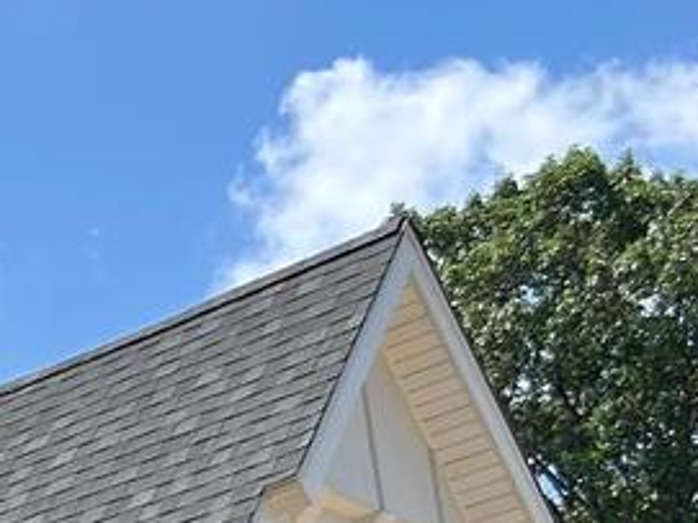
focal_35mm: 138
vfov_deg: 10.2
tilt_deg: +13.6
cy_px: 912
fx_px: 2781
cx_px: -891
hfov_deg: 12.0
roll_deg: +0.9
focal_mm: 5.7
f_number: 1.5
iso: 50
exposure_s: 1/2457
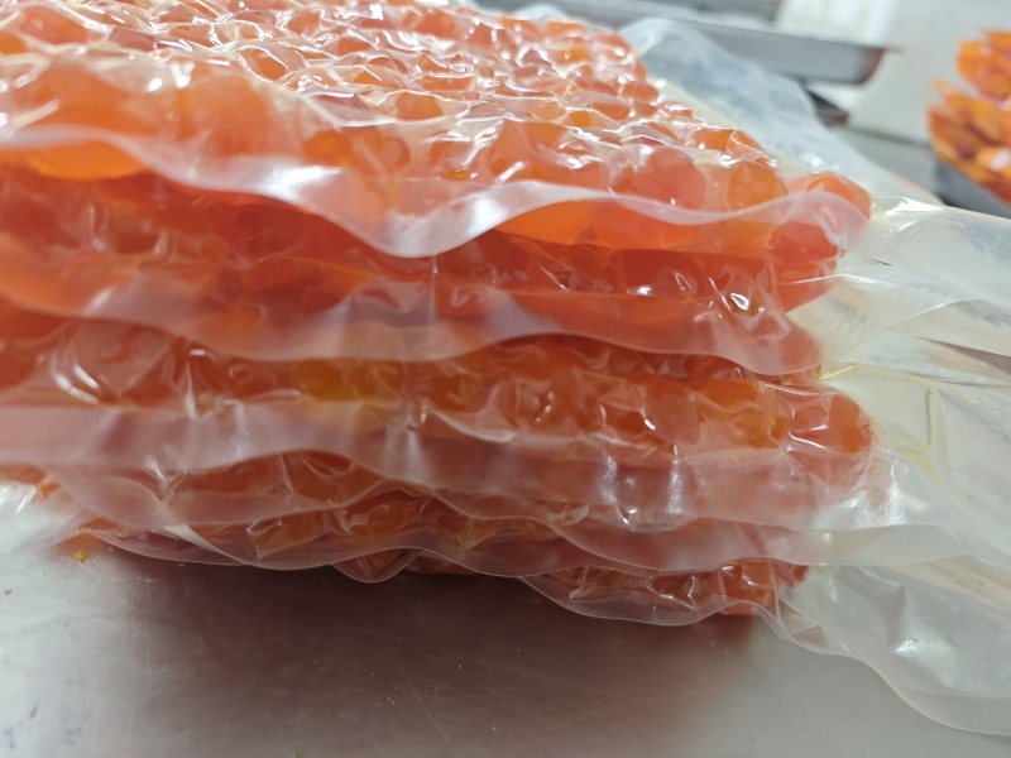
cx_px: 506
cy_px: 379
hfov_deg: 73.9
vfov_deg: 58.9
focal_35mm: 23
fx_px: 672
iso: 500
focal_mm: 8.7
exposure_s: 1/50
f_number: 1.9
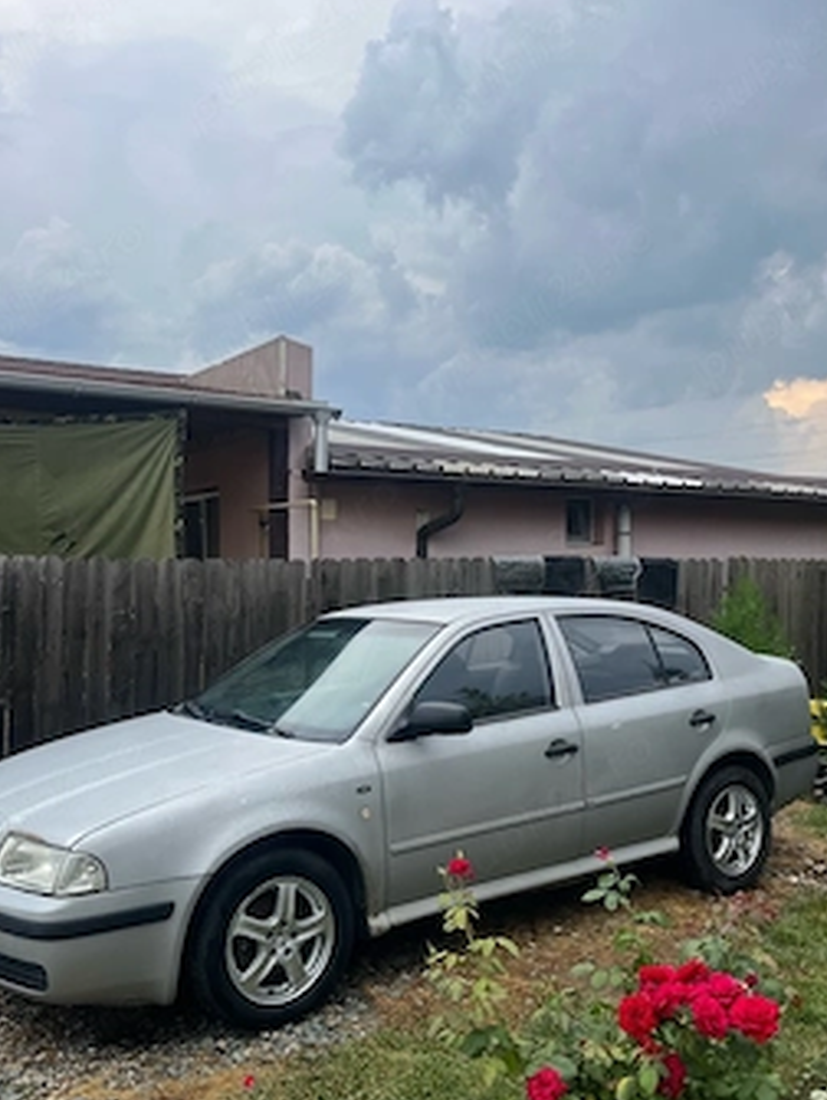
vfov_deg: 58.2
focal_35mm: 31
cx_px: 358
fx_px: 986
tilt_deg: -1.6
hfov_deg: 45.4
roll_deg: -1.4
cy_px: 598
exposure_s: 1/1536
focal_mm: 5.1
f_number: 1.6
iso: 50
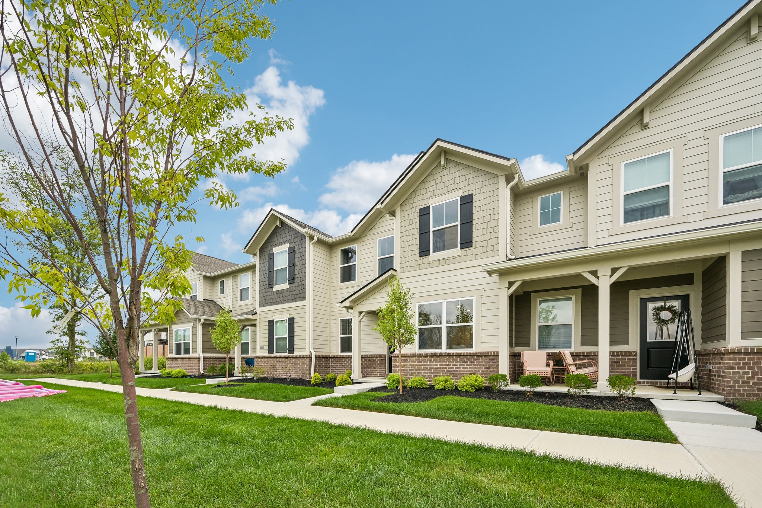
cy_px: 254
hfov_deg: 98.5
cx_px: 381
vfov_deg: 75.5
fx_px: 328
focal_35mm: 16
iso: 100
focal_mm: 15.5
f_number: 8
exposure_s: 1/30
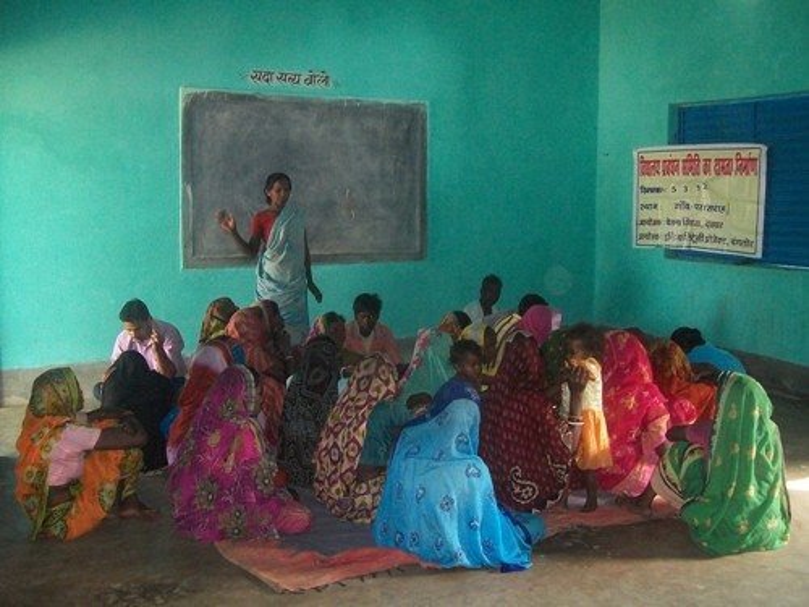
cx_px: 404
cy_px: 304
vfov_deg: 39.7
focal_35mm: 36
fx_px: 841
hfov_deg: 51.4
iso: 240
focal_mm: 6
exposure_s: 1/30
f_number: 2.7
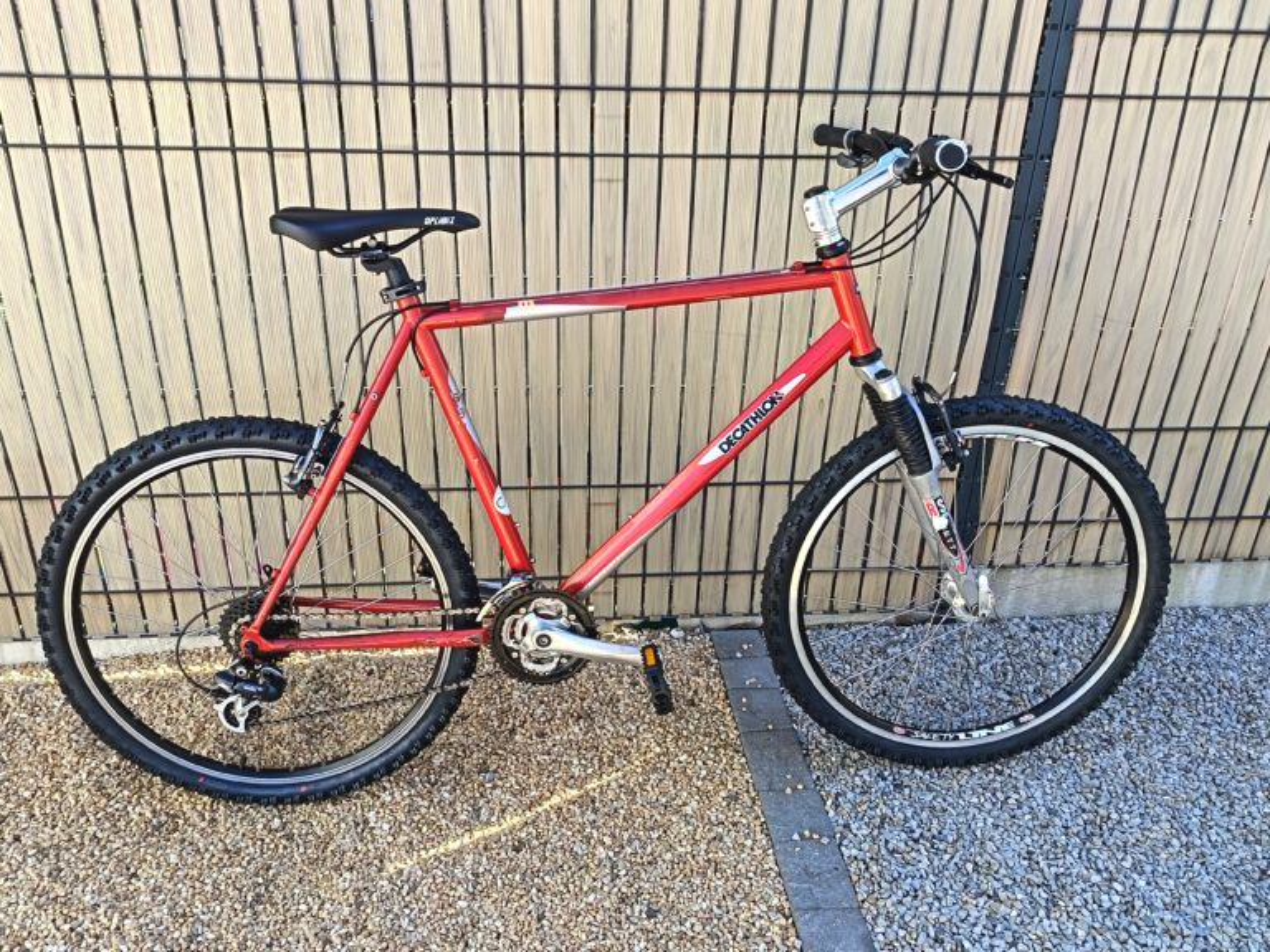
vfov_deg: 49.7
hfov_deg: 63.4
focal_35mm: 28
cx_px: 635
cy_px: 476
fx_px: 1027
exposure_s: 1/129
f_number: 1.75
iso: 111
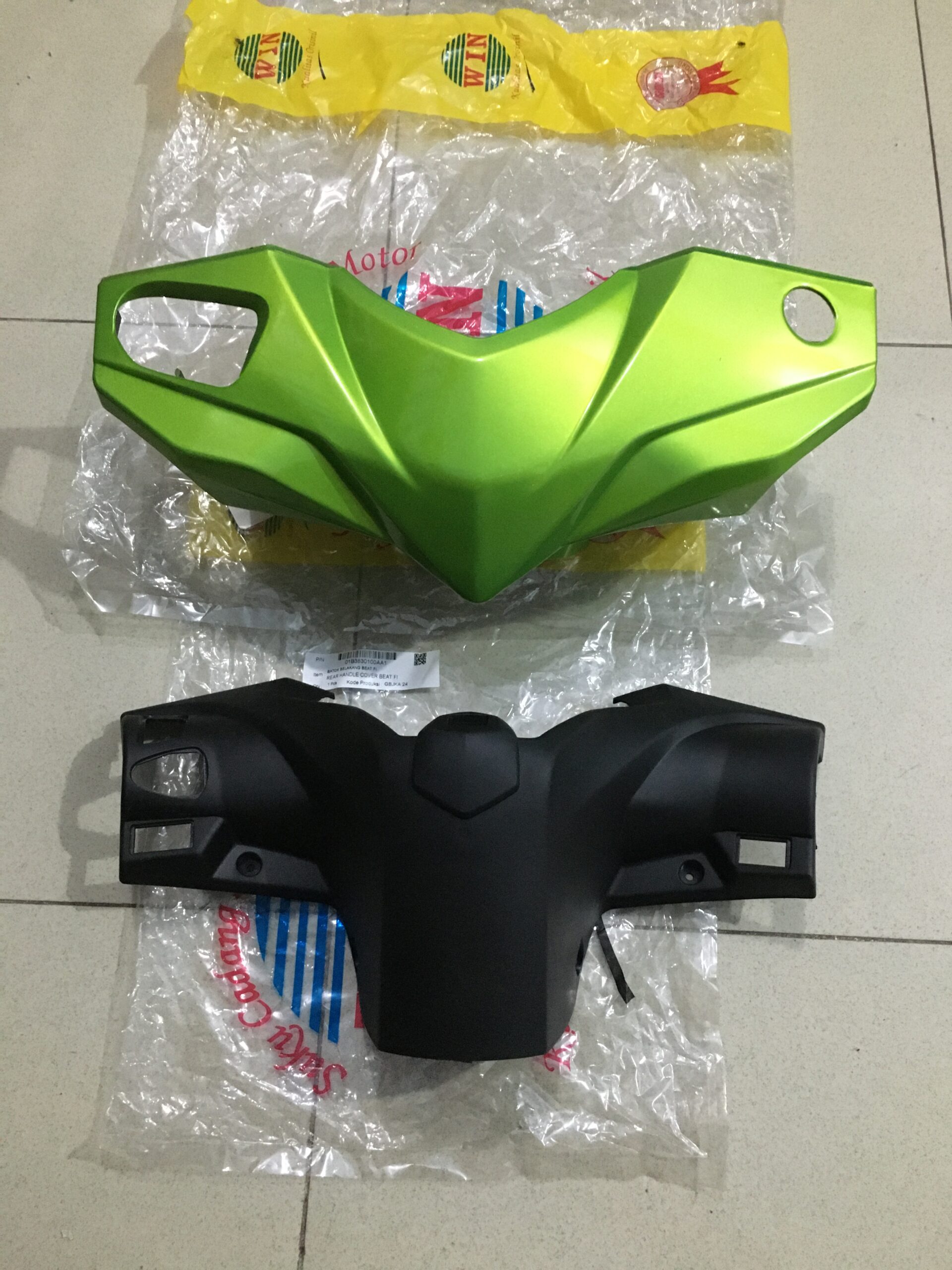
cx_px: 476
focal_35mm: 29
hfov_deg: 48.2
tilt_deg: -70.2
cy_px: 635
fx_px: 1063
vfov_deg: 61.7
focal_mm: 4.15
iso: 320
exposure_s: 1/17
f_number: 2.2
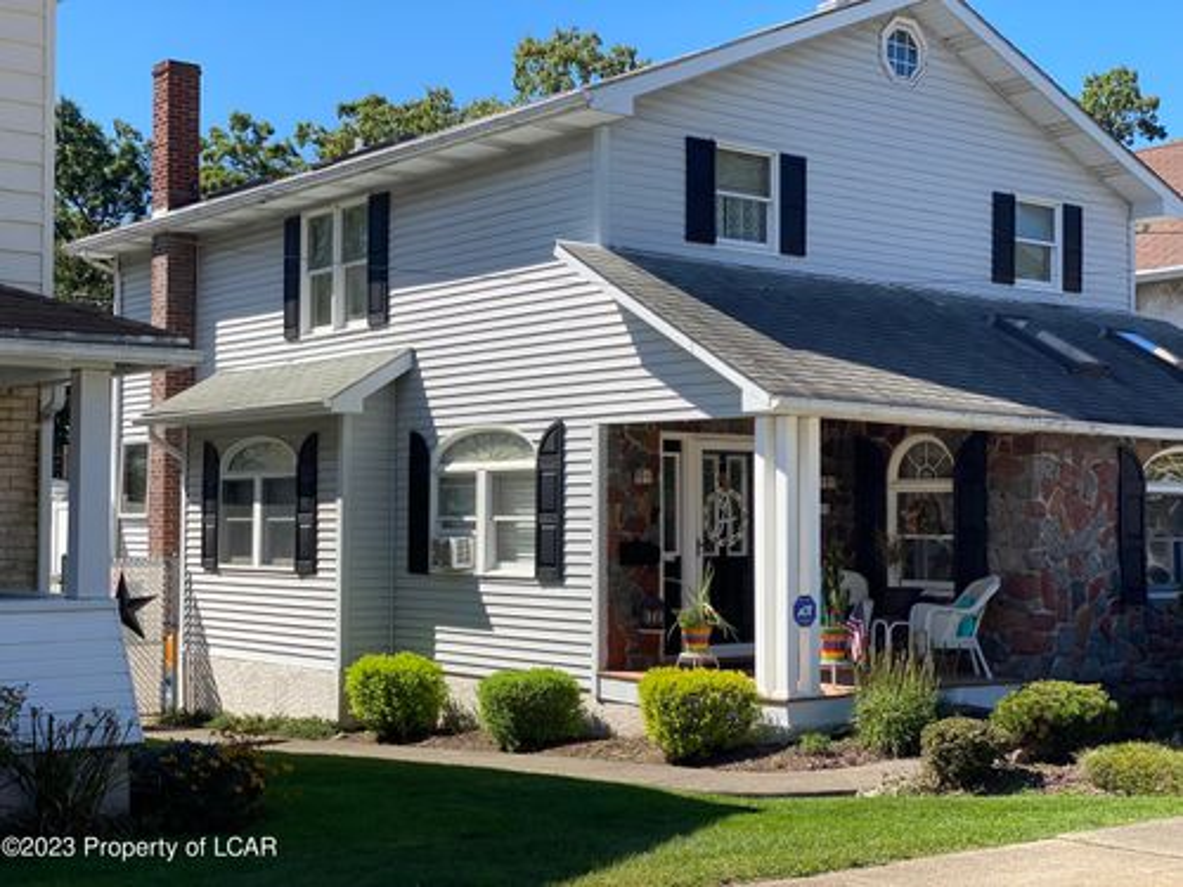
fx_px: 1777
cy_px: 444
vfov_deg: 28.0
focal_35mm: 52
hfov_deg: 36.8
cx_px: 592
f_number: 2
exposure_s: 1/1142
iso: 20
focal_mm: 6
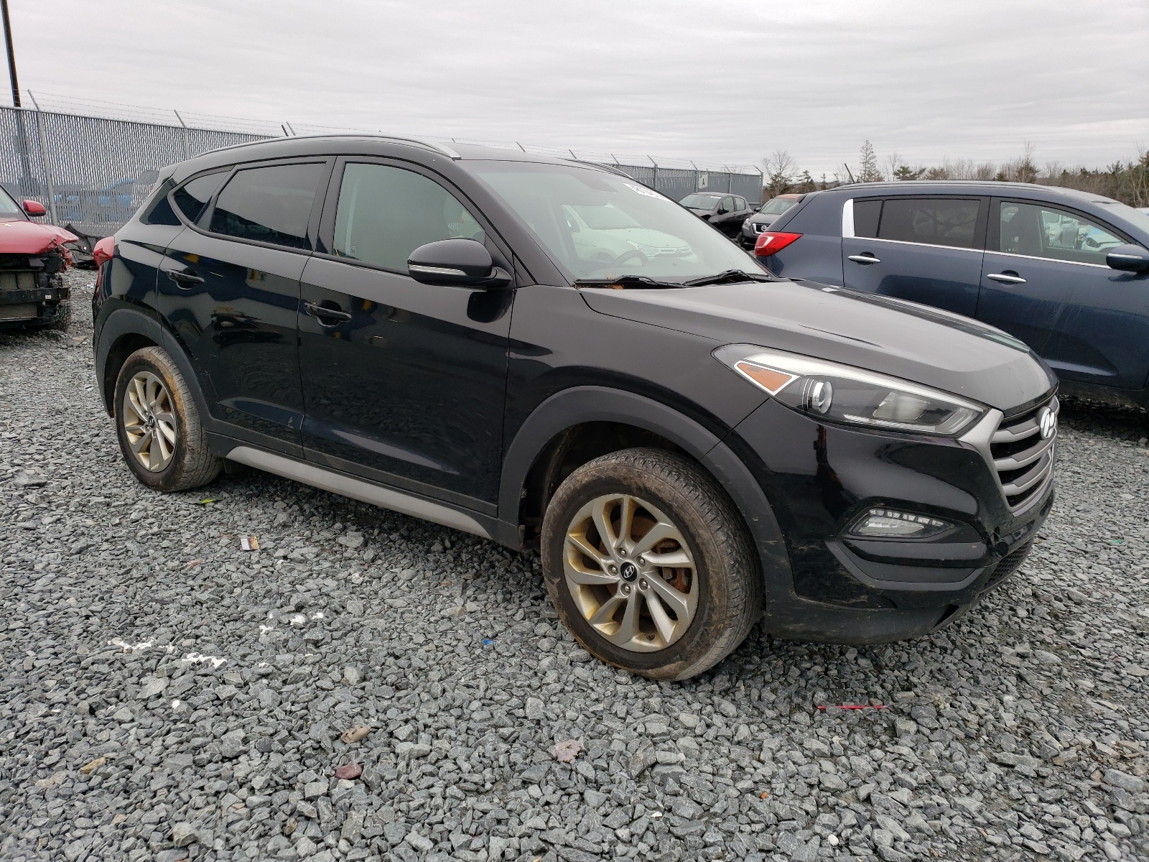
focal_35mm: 26
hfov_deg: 67.3
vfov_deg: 53.1
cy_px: 431
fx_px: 863
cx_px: 574
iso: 50
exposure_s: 1/227
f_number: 1.5
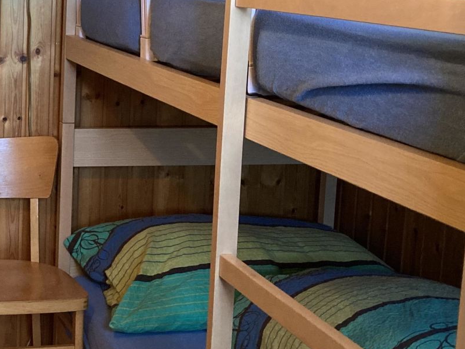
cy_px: 92
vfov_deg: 20.3
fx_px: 967
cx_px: 7
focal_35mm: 72
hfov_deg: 25.8
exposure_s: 1/50
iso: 250
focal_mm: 3.99
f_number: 1.8
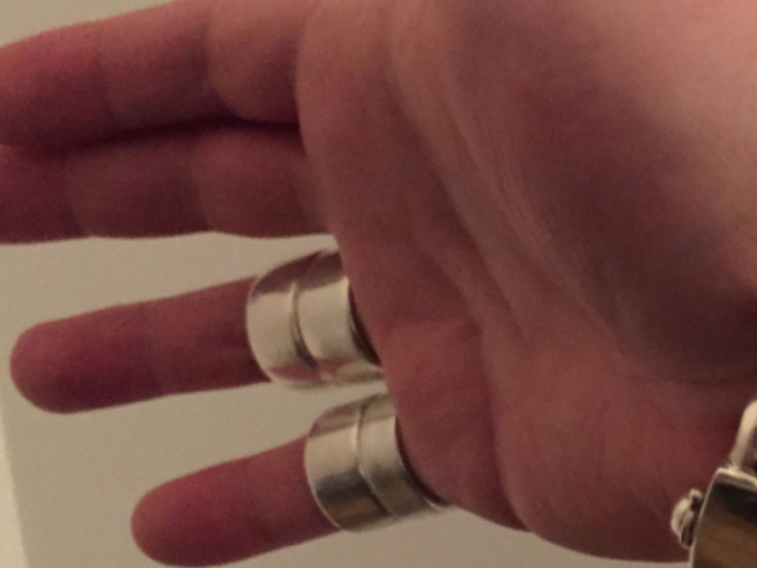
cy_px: 331
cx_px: 702
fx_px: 1268
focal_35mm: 58
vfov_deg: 25.2
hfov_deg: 31.4
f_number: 2.2
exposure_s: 1/17
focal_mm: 4.15
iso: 800
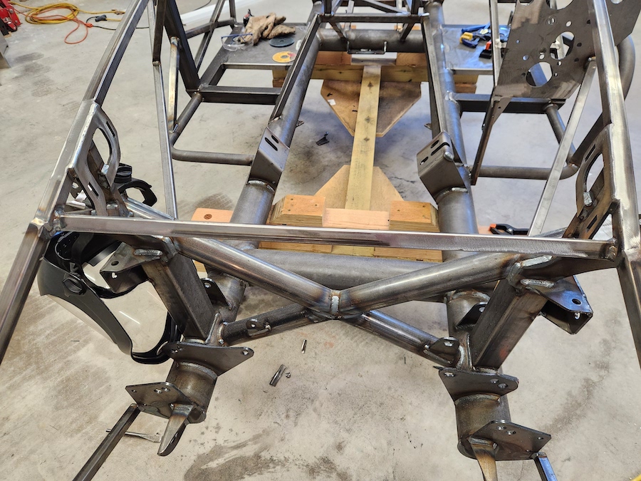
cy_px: 240
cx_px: 320
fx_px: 426
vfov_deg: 58.9
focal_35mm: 23
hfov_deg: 73.9
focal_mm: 5.4
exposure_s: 1/120
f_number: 1.8
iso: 320
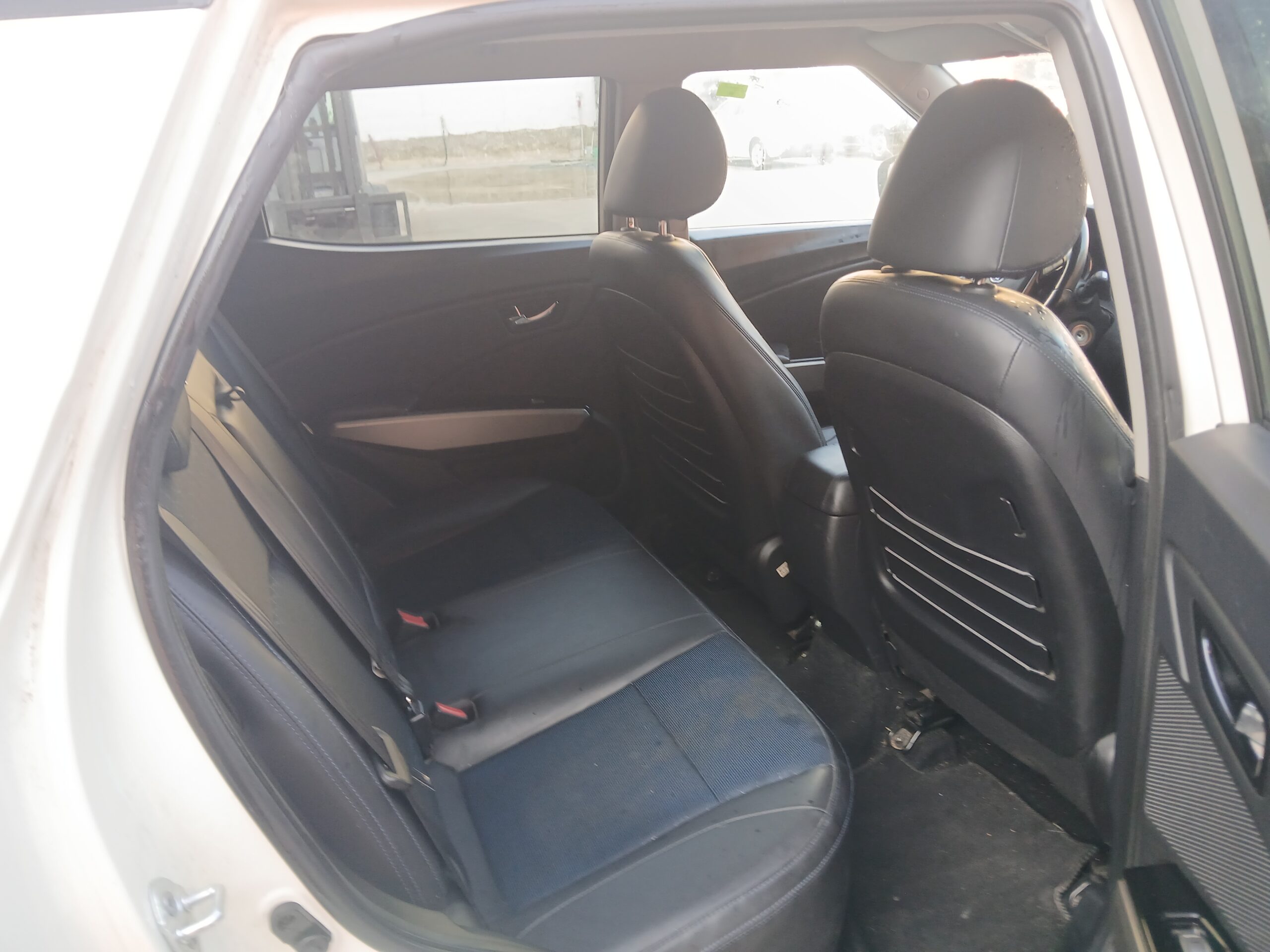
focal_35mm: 26
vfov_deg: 53.1
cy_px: 476
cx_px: 635
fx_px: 954
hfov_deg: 67.3
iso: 125
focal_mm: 3.98
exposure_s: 1/50
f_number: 1.8
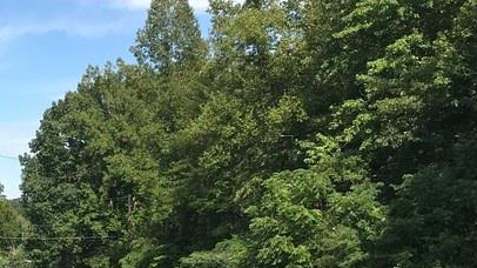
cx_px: -18
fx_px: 974
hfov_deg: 25.9
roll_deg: +0.3
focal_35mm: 77
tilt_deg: -2.5
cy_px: 281
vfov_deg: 15.3
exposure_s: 1/1623
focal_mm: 3.99
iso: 20
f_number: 1.8
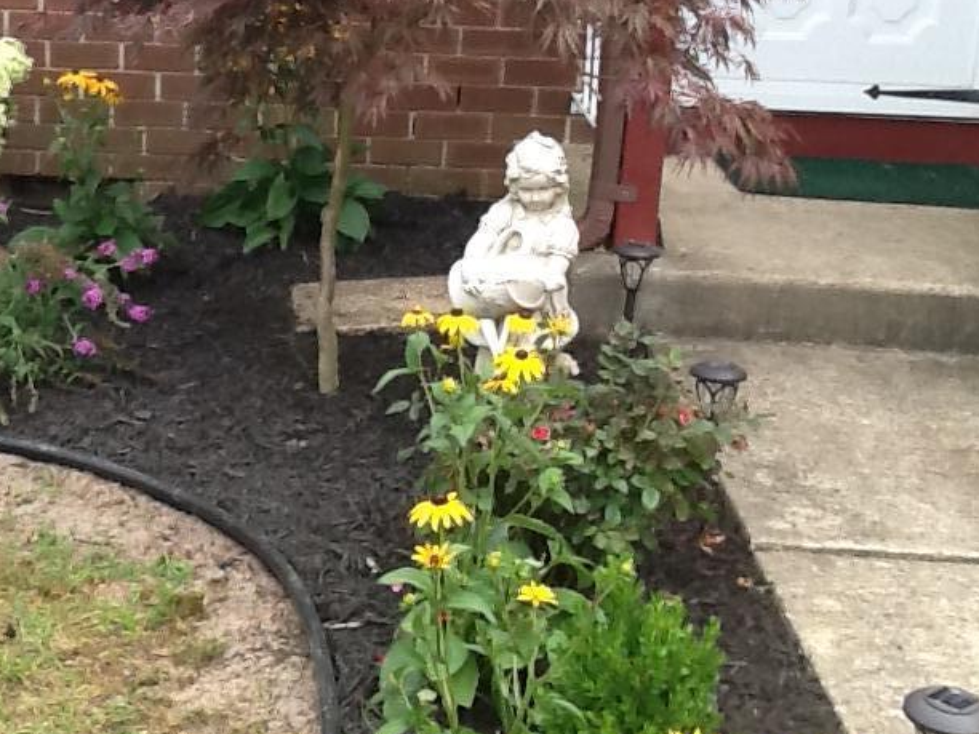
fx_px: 1951
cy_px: 310
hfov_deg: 27.8
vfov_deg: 21.3
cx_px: 245
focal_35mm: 69
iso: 40
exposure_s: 1/176
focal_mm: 2.03
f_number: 2.4
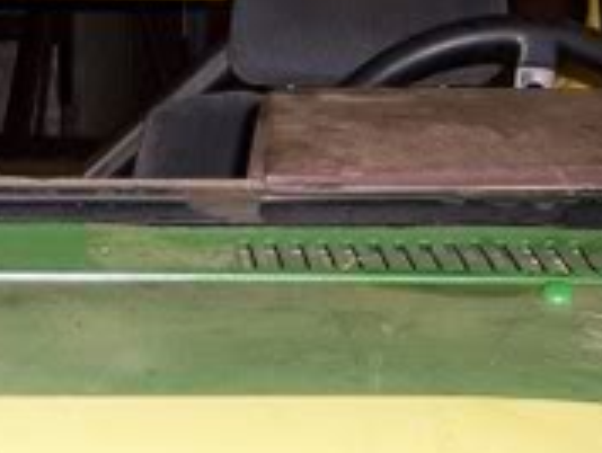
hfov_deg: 13.9
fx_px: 2438
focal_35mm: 140
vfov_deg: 10.6
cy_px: 203
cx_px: 29
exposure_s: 1/60
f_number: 2.8
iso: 100
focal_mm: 8
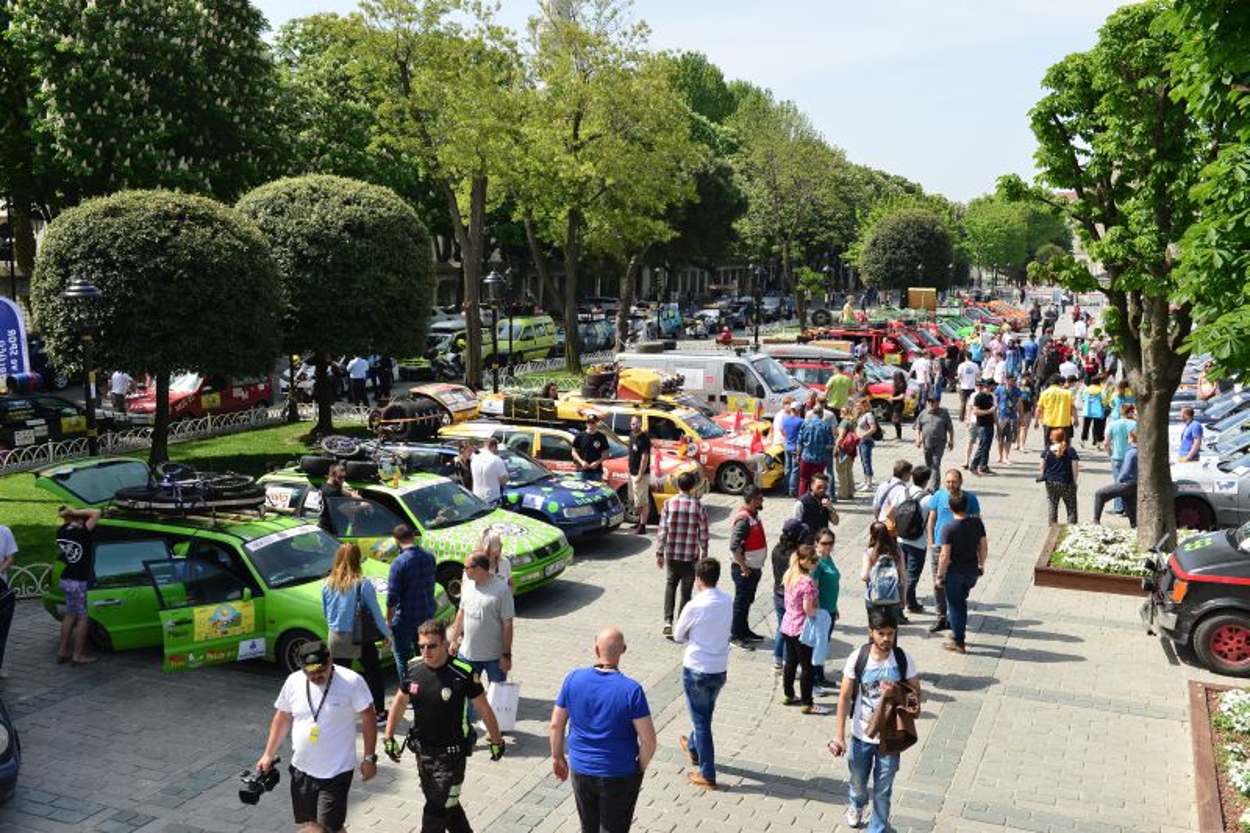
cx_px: 625
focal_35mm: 35
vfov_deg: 37.8
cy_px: 416
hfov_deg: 54.4
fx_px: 1215
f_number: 8
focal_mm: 35
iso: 200
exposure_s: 1/250
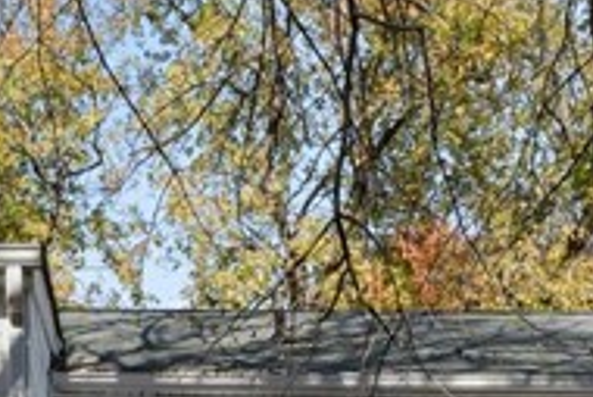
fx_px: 1319
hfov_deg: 24.8
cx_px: 94
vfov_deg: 14.9
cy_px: 714
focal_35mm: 80
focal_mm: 14
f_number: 8
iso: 1000
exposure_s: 1/1000
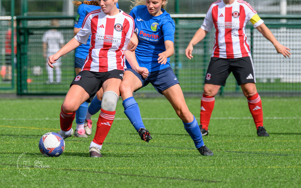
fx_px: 6636
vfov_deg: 1.6
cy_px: 27
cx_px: 108
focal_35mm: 809
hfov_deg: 2.6
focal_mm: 360
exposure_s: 1/2000
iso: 450
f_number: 5.6
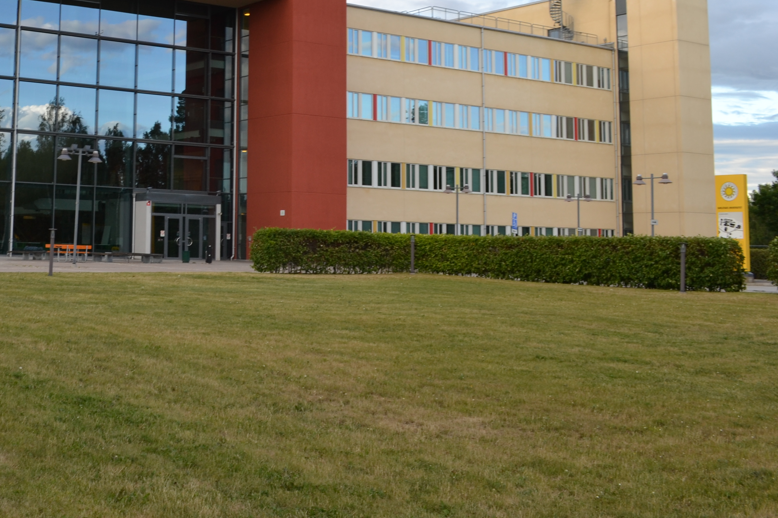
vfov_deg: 27.4
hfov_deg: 39.0
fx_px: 1037
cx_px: 119
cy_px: 84
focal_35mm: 48
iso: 100
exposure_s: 1/40
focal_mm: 18
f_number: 8
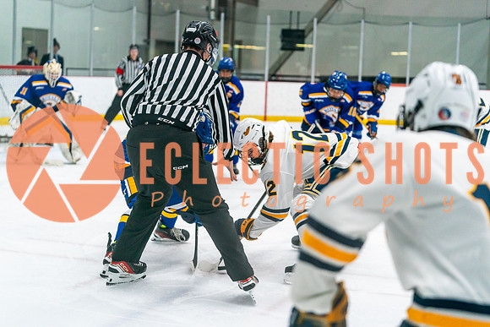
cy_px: 164
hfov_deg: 28.8
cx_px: 245
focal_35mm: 70
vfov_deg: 19.5
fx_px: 953
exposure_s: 1/1250
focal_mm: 70
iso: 3200
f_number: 2.8
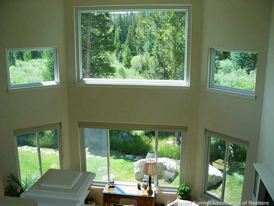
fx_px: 285
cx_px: 137
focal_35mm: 36
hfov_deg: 51.4
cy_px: 103
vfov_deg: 39.7
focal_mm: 7.54
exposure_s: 1/160
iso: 80
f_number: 2.8
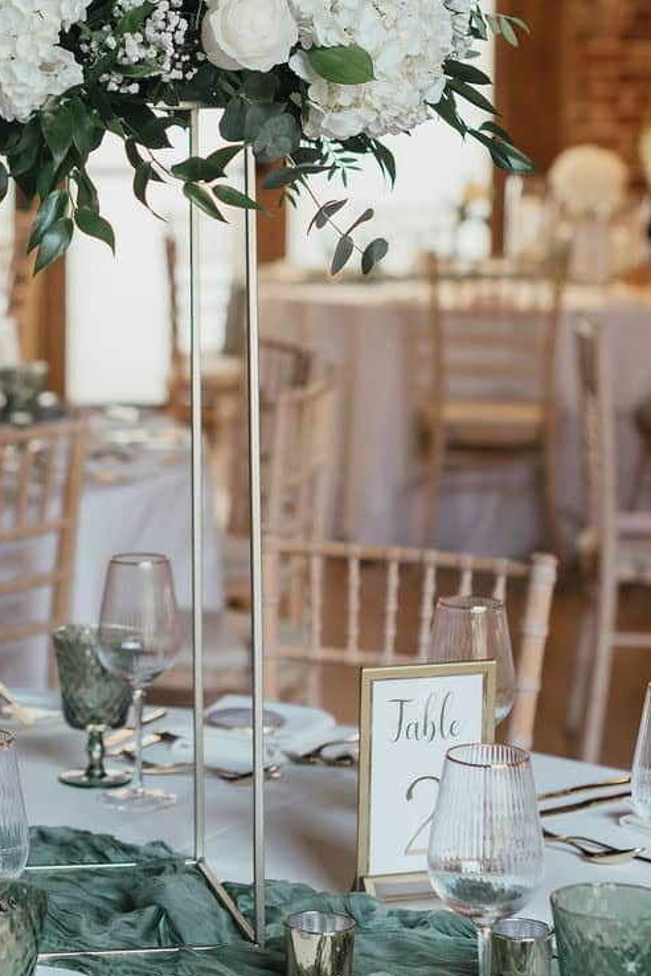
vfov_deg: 19.5
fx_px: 2818
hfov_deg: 13.1
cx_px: 69
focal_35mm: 104
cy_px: 230
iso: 800
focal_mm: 50
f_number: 2.8
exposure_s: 1/250
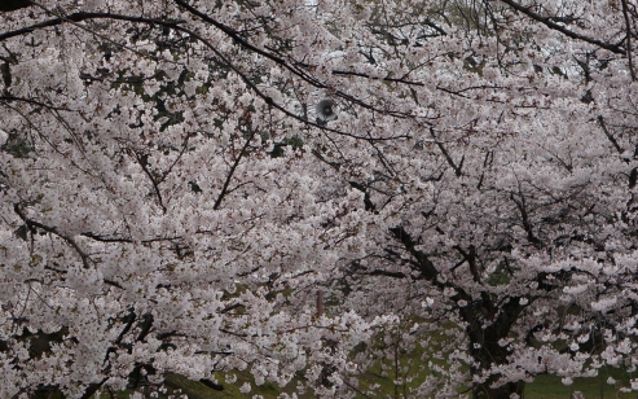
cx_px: 211
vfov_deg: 13.9
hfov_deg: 22.2
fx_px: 1617
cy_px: 4
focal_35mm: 93
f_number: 5.6
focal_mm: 30
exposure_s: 1/320
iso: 200
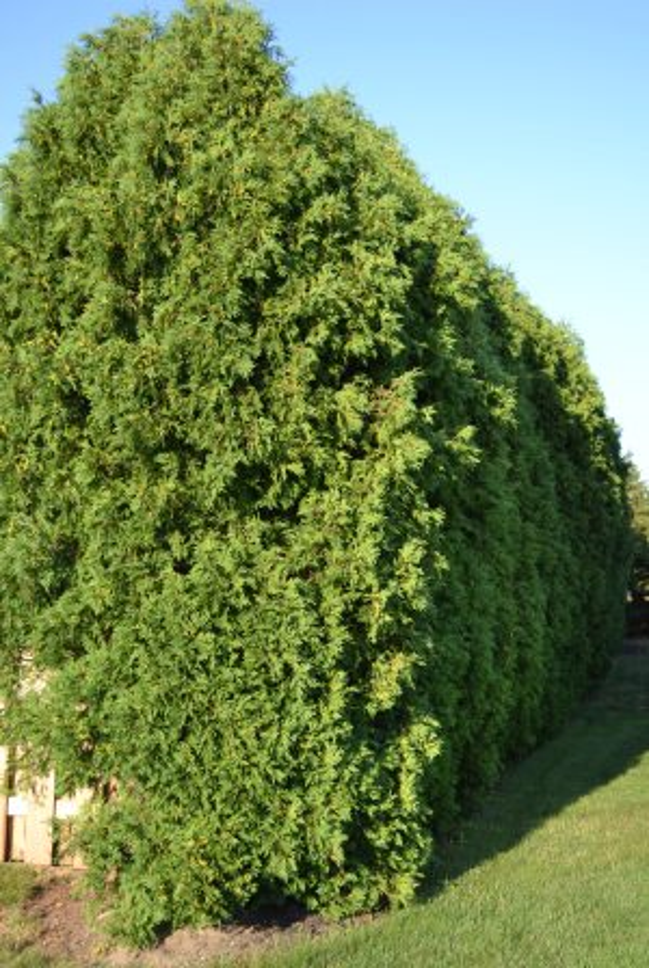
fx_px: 1051
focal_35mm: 39
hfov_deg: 34.3
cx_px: 324
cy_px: 484
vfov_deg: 49.5
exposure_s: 1/200
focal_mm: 26
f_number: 5
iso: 100
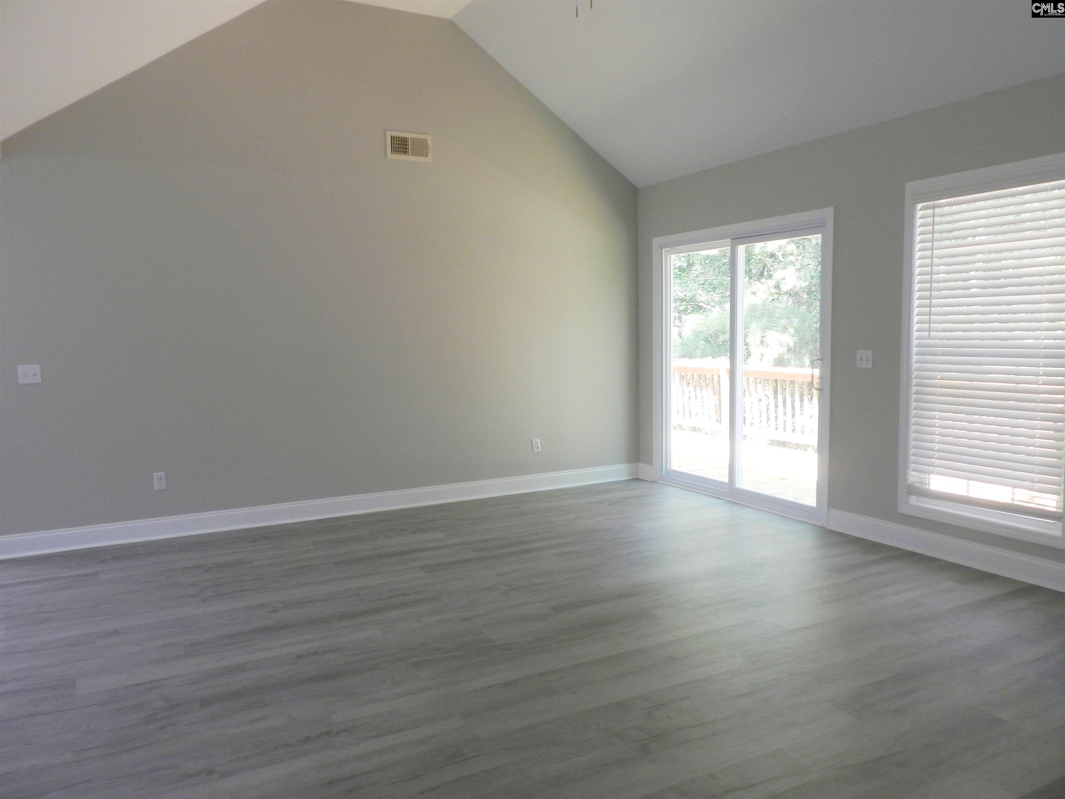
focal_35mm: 25
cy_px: 400
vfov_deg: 54.9
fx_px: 769
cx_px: 532
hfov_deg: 69.4
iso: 160
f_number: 3.5
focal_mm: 4.5
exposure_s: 1/30
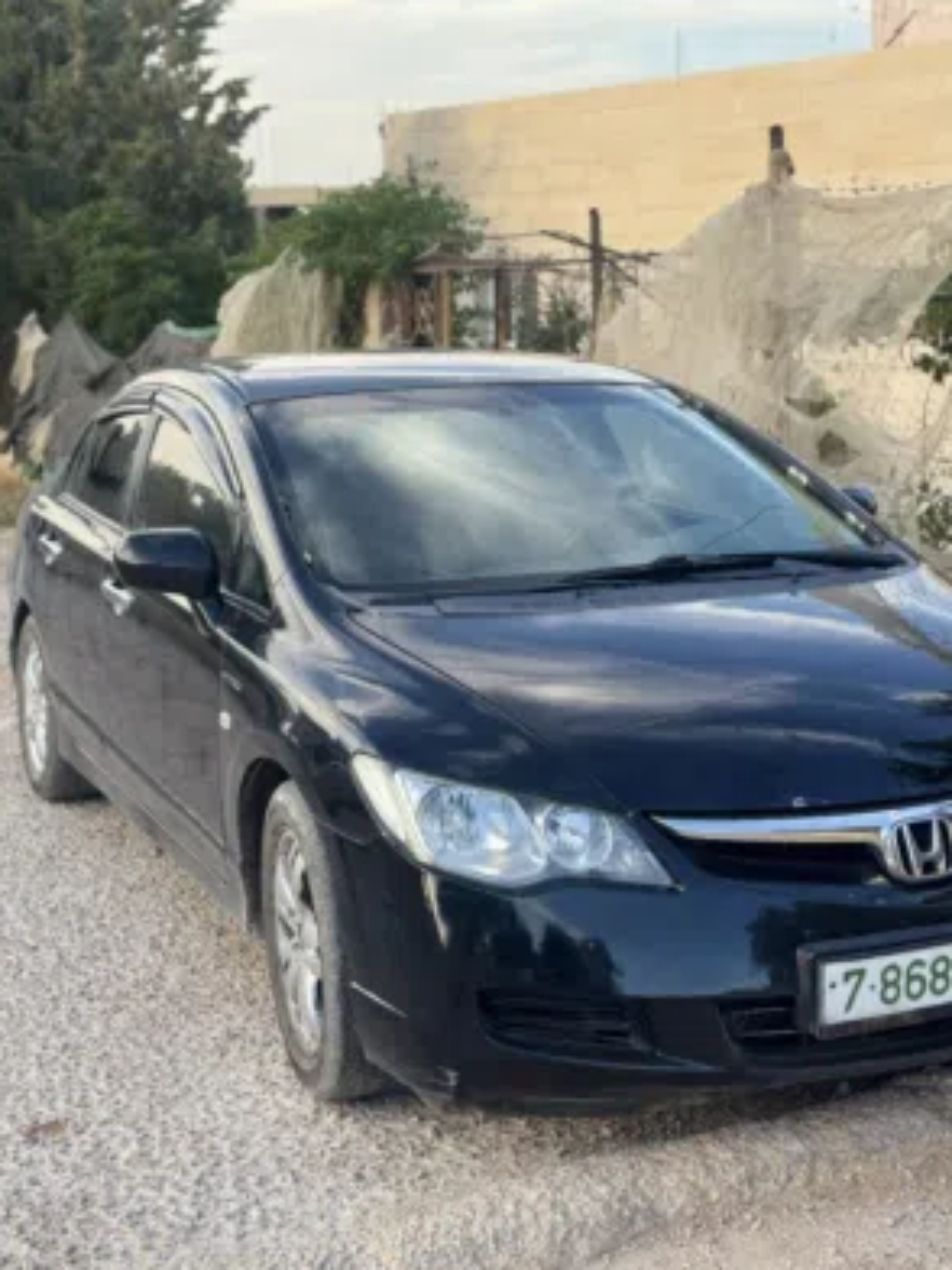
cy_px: 632
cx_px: 479
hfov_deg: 29.7
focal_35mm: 49
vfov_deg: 38.9
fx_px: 1797
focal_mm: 6.76
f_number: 1.78
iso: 64
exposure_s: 1/477
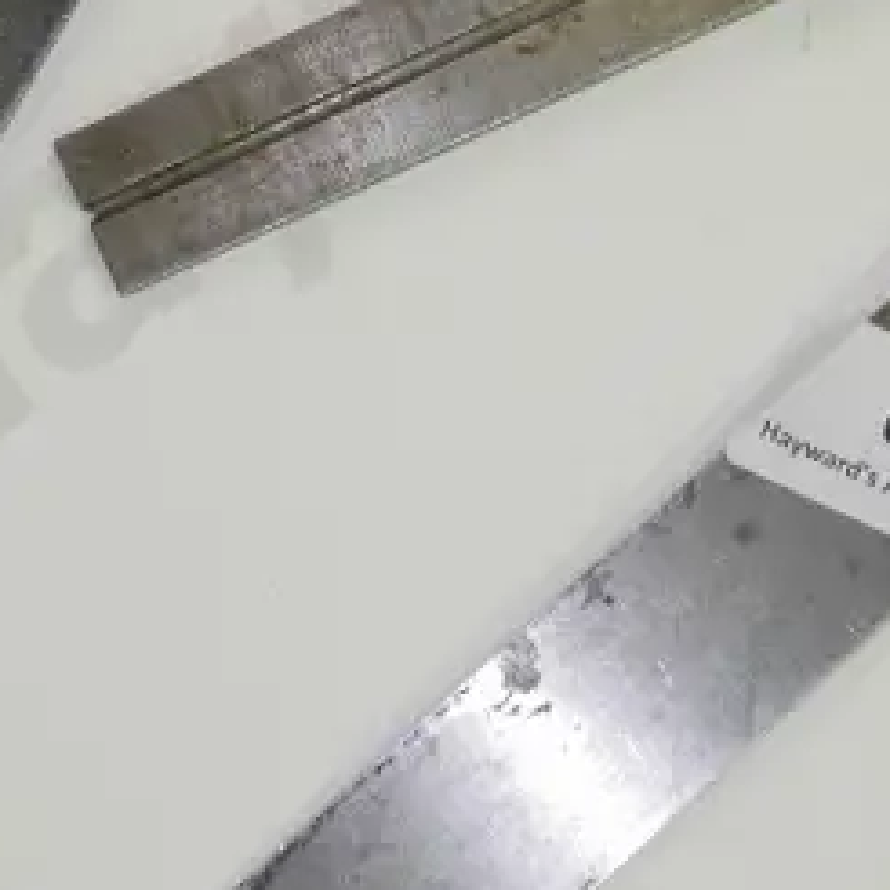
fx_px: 3869
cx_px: 512
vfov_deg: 12.9
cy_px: -71
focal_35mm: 133
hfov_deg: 13.1
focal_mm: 18
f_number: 4.2
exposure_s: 1/250
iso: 3200
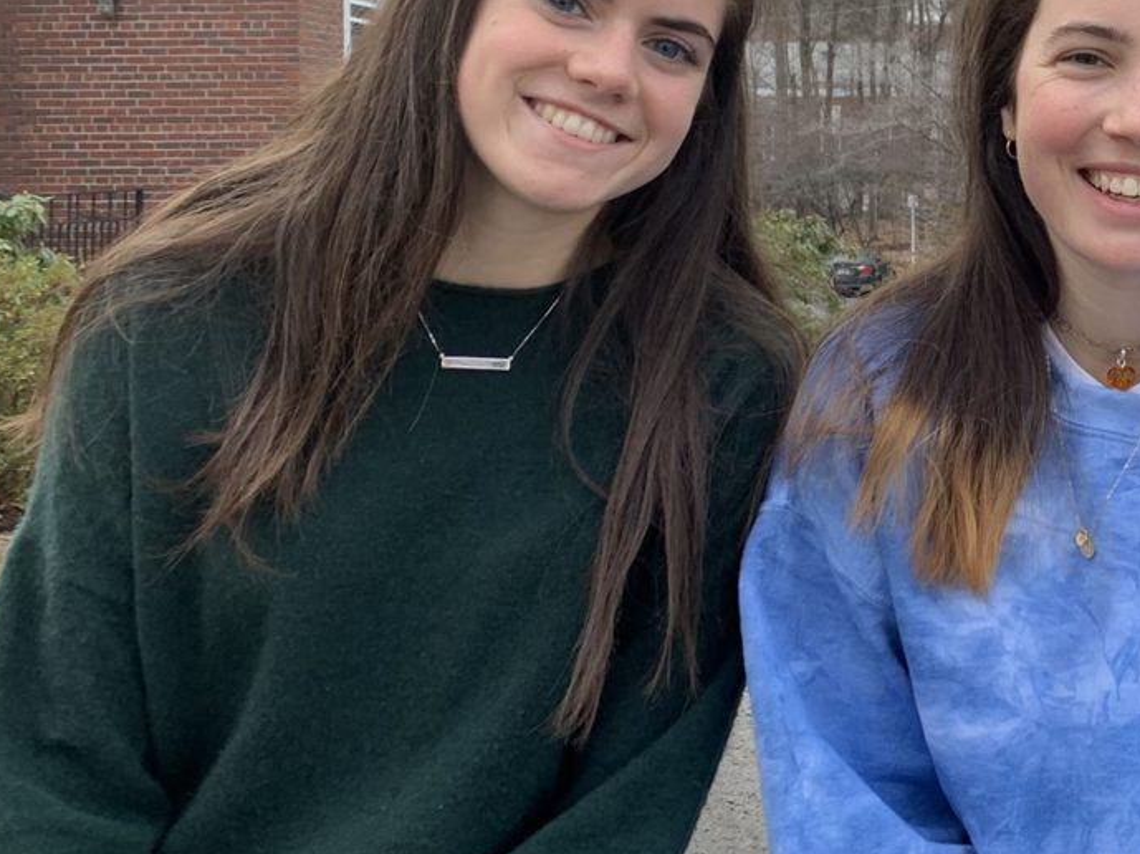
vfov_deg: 25.0
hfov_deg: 31.2
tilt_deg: -3.3
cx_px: 1094
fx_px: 1909
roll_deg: +0.6
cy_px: 235
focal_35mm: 58
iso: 40
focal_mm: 4.25
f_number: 1.8
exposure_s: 1/121
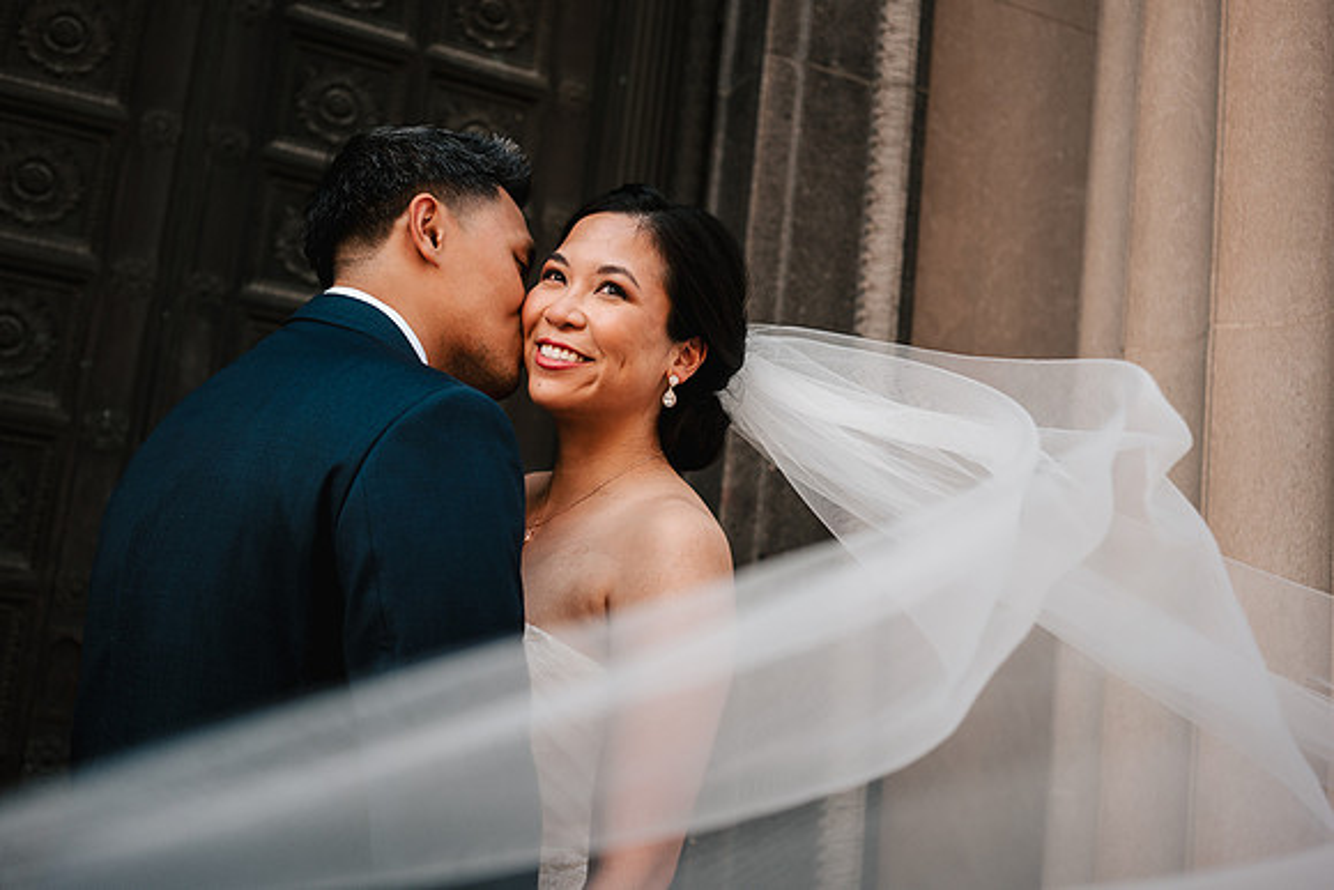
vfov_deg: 37.9
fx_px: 1297
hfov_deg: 54.4
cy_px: 445
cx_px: 667
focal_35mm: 35
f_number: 3.2
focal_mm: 35
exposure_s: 1/400
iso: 100
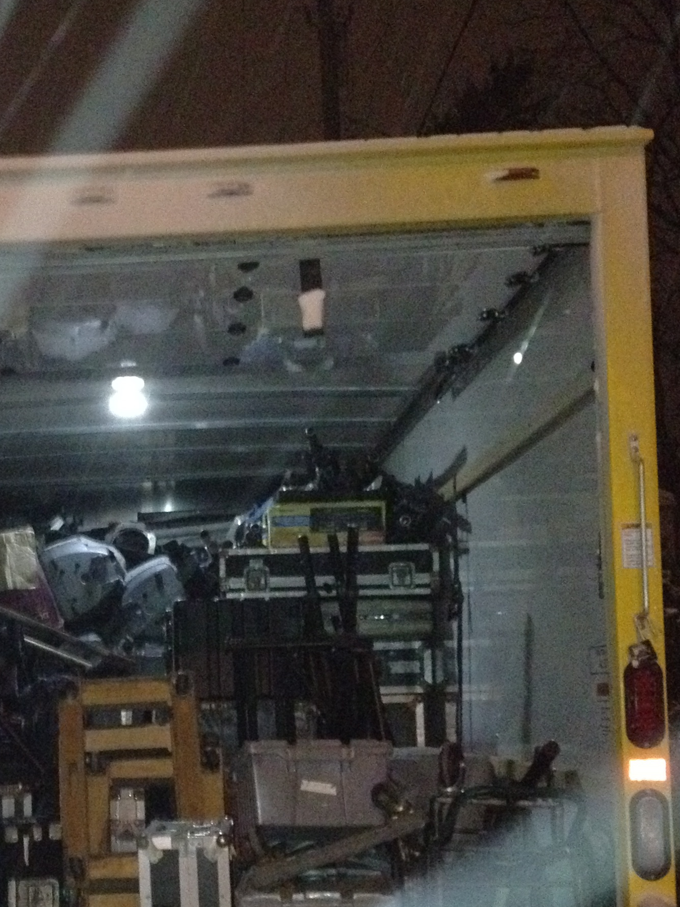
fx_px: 1676
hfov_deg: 22.5
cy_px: 668
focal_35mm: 64
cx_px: 94
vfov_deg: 29.8
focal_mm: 4.28
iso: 800
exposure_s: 1/16
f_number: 2.4
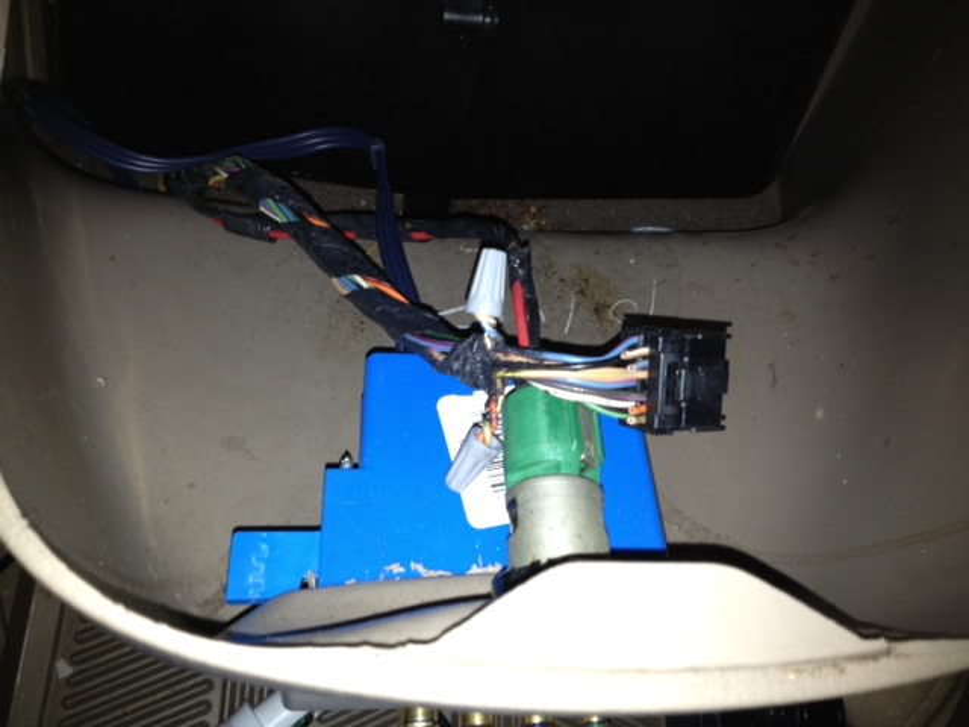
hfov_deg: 52.6
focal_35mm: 35
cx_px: 484
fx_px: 980
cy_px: 364
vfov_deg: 40.7
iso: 50
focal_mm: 4.28
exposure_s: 1/20
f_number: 2.4
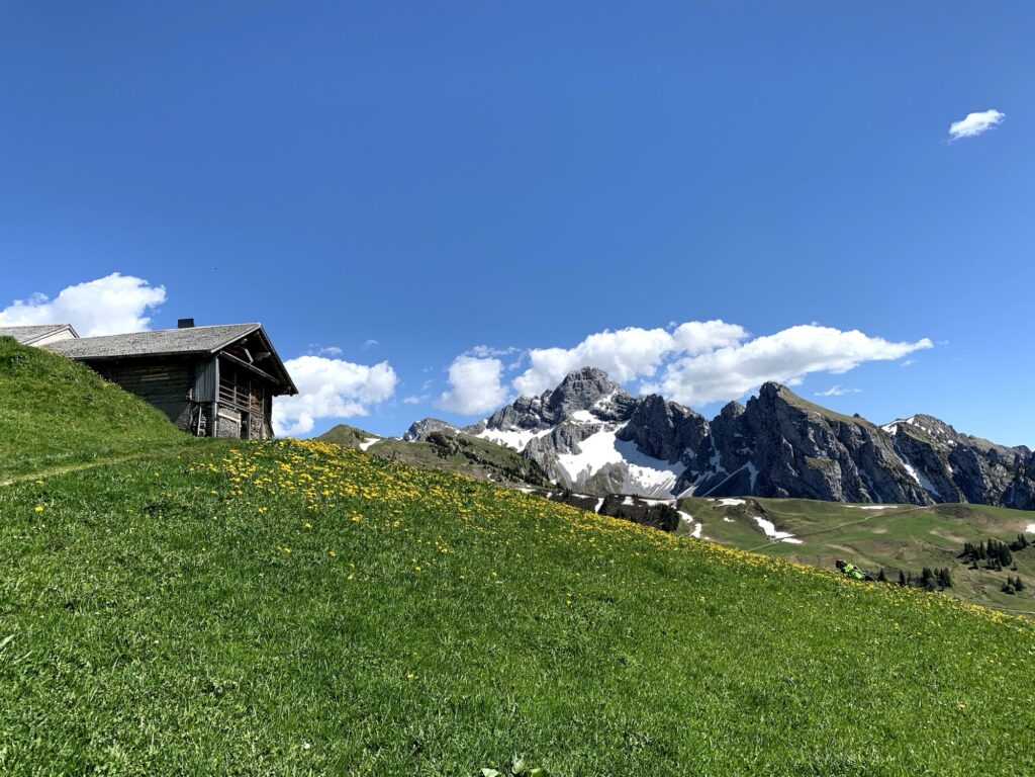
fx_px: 777
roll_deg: +2.8
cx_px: 518
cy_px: 388
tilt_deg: +11.8
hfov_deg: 67.3
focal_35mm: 26
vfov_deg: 53.1
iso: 25
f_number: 1.8
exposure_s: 1/2208
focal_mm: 4.25
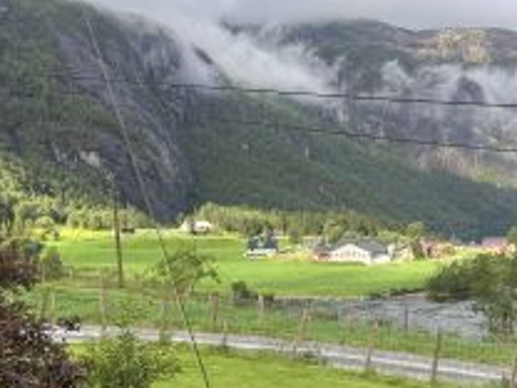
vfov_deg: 28.8
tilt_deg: -3.9
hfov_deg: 36.4
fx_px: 747
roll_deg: +0.5
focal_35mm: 50
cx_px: 437
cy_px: 276
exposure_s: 1/1575
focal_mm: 5.7
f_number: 1.5
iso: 50
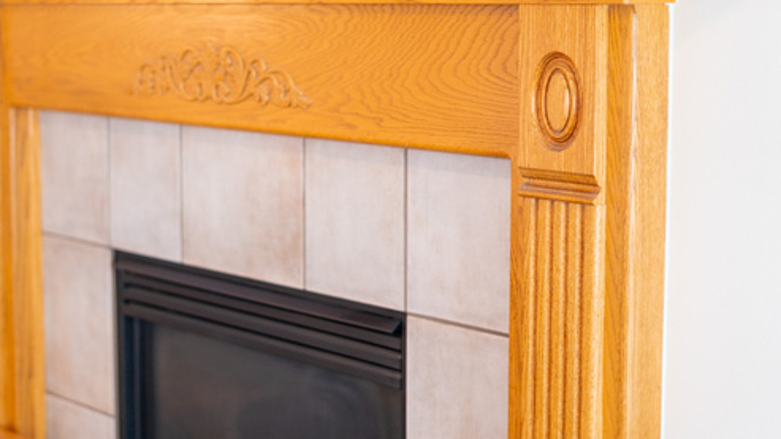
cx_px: 303
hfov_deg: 30.9
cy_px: 140
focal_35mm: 68
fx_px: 1408
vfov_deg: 17.7
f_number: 1.8
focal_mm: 50
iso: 320
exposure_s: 1/160
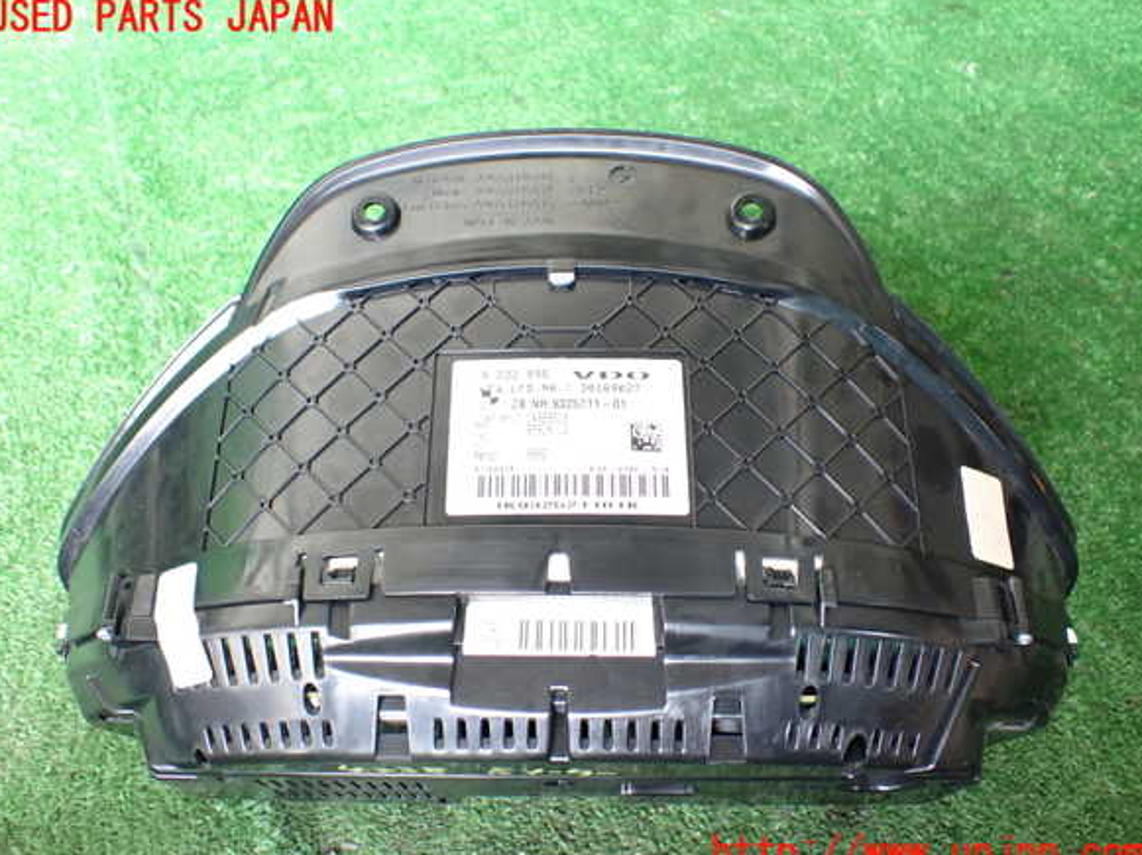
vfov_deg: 45.4
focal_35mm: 31
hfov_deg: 58.4
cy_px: 436
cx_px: 566
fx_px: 1022
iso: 800
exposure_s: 1/125
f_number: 2.3
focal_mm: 5.4
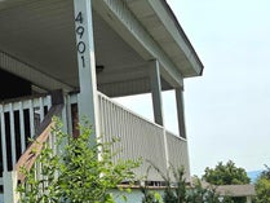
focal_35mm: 53
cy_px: 145
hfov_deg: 31.8
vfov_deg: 27.3
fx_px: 414
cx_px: -29
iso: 50
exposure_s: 1/5000
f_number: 2.2
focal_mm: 2.2
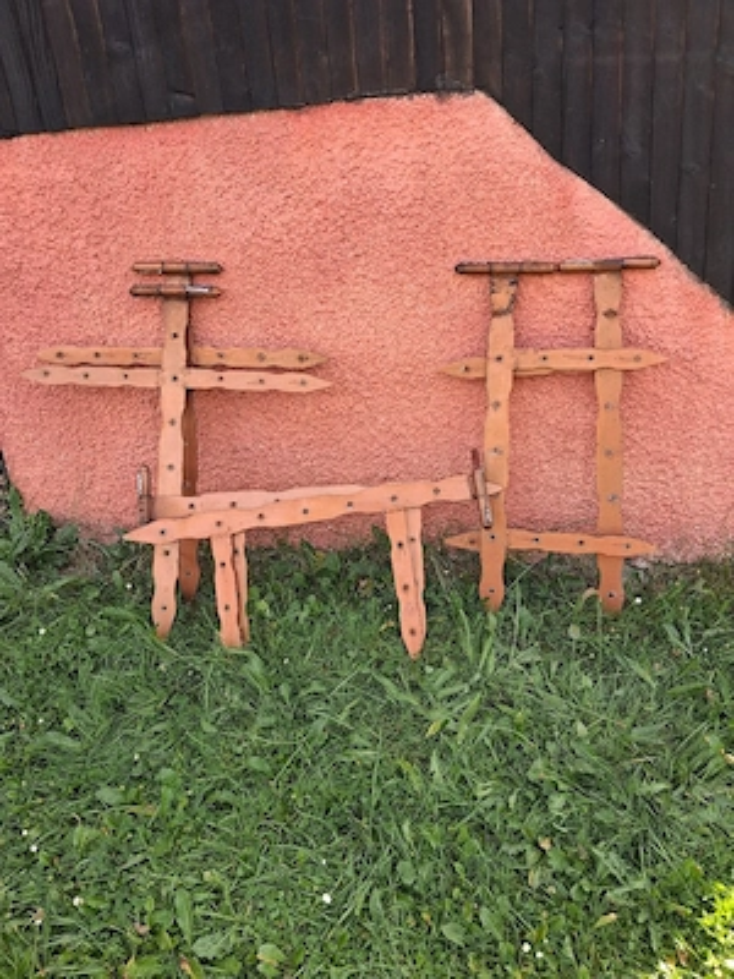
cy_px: 490
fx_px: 763
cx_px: 367
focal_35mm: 27
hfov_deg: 51.4
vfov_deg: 65.3
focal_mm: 4
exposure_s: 1/100
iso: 40
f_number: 1.8
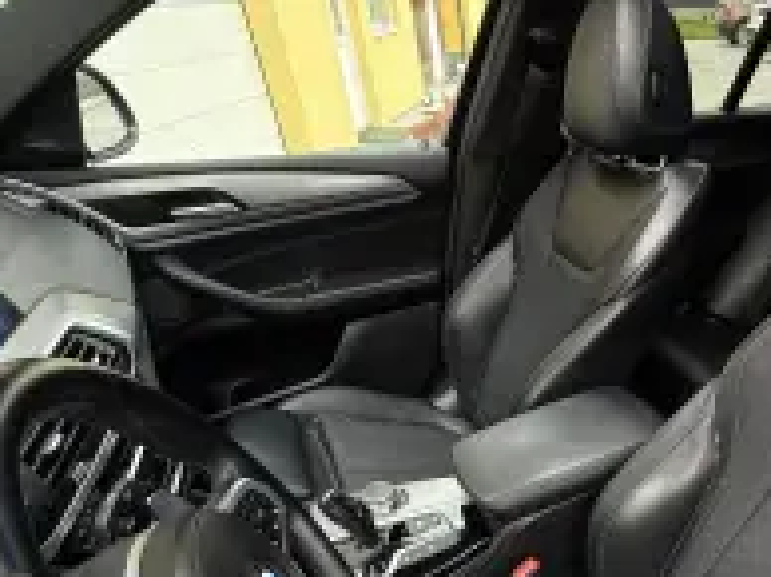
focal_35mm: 26
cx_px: 572
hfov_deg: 63.7
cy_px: 533
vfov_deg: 47.0
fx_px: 578
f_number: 2.2
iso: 64
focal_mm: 2.22
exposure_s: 1/152
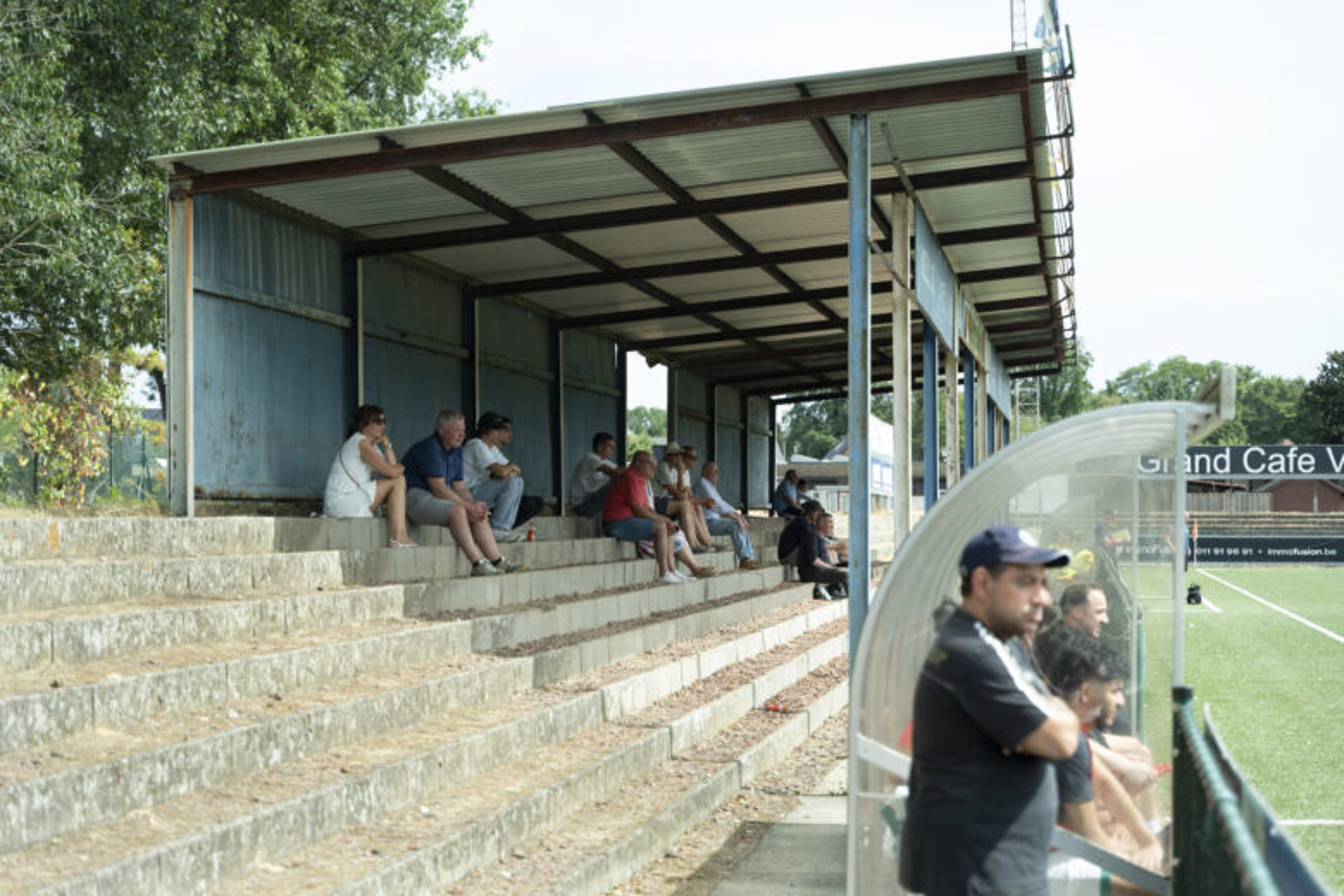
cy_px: 448
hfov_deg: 29.7
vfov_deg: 20.0
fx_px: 2538
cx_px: 672
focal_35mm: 68
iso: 400
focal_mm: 68
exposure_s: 1/2000
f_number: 3.5
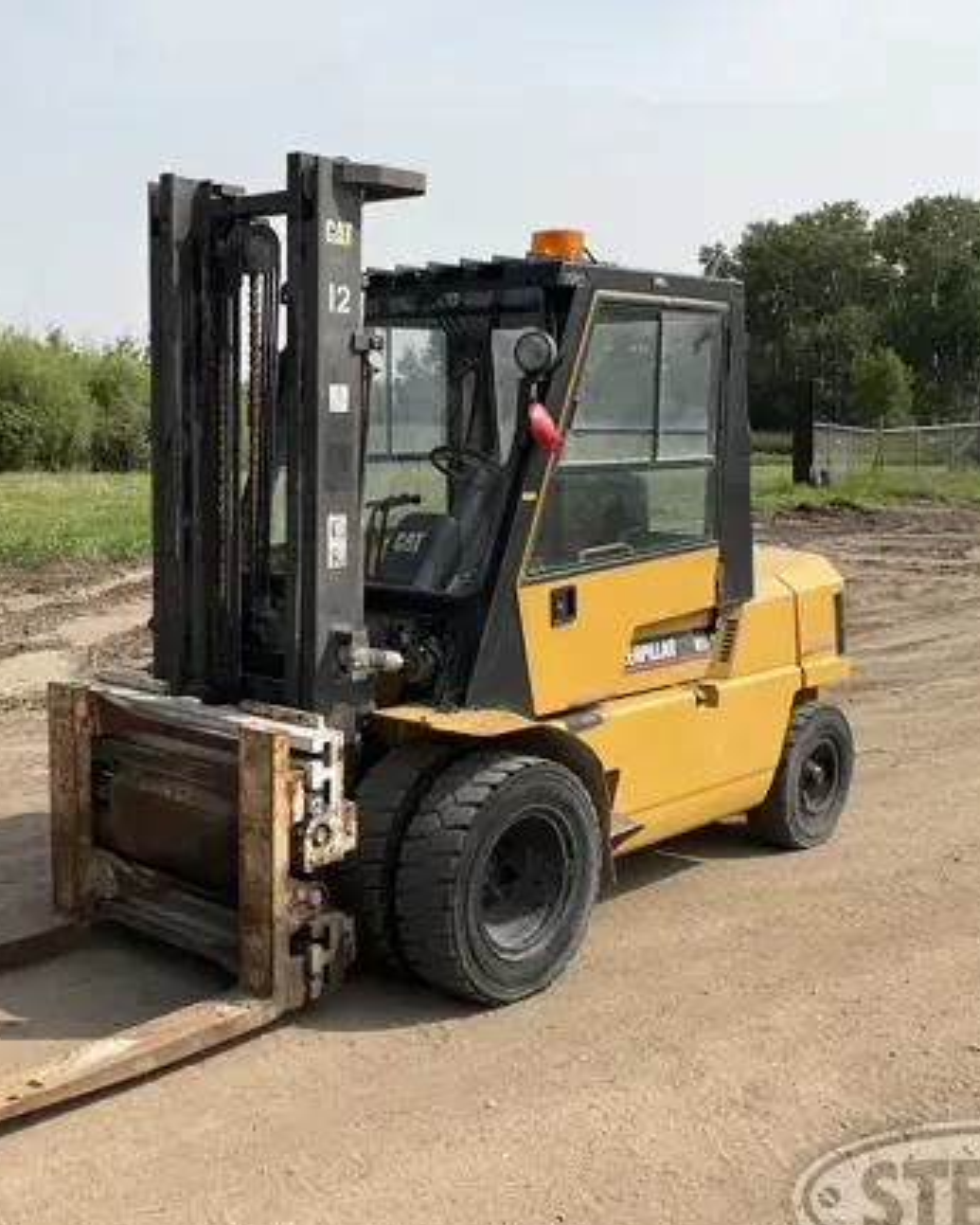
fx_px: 1522
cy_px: 631
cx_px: 386
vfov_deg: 43.8
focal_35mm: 42
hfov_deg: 35.5
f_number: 1.8
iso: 25
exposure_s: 1/2058
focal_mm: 3
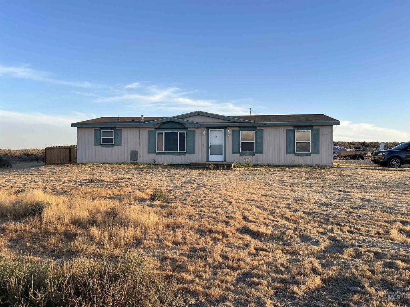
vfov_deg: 53.1
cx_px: 205
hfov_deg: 67.3
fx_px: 308
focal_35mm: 26
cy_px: 154
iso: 50
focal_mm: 5.7
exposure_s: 1/1171
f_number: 1.5
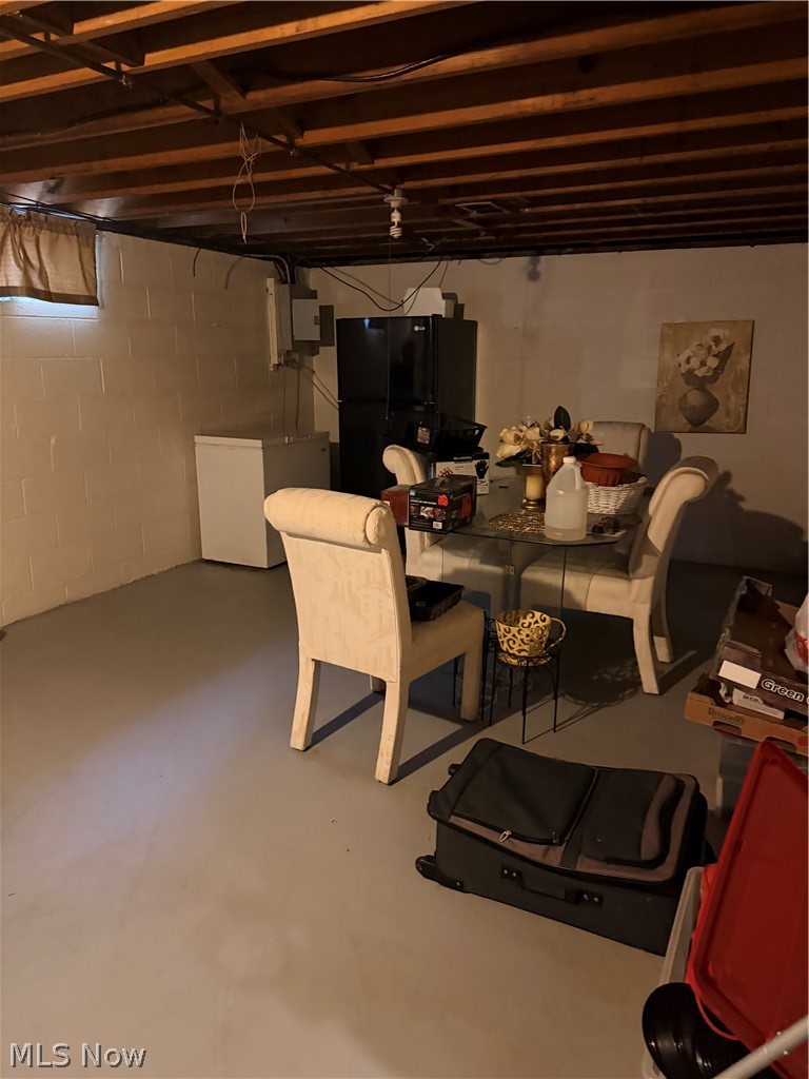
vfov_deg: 71.6
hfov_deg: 56.8
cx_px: 404
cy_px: 540
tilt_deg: -13.6
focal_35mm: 24
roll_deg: -0.6
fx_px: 748
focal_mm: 6.76
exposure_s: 1/30
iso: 1600
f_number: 1.78
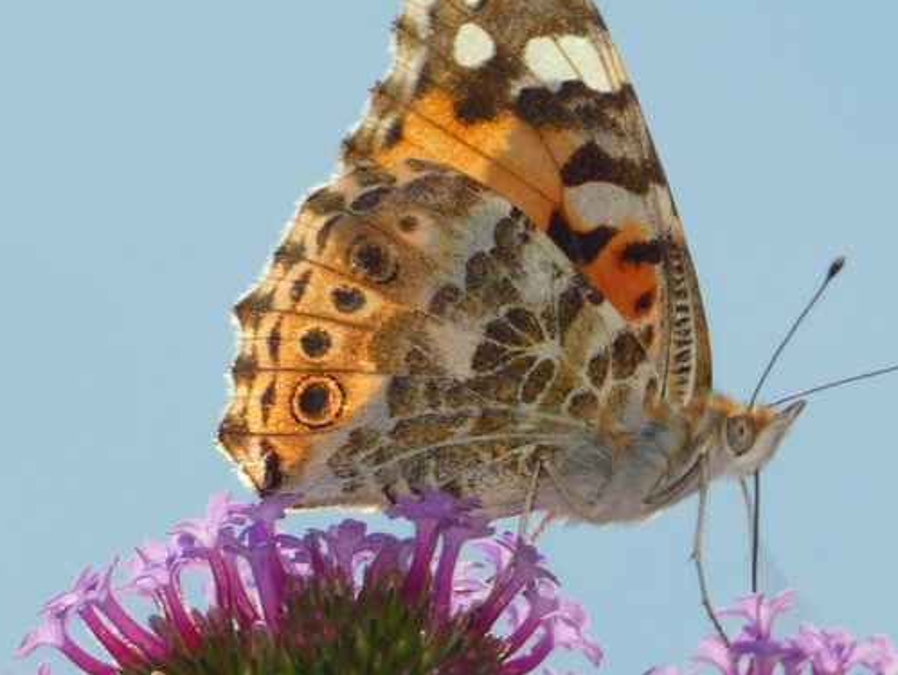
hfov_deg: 3.3
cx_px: 544
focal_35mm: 598
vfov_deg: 2.5
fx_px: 15524
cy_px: 302
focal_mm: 62.7
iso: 80
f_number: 5.6
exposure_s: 1/320
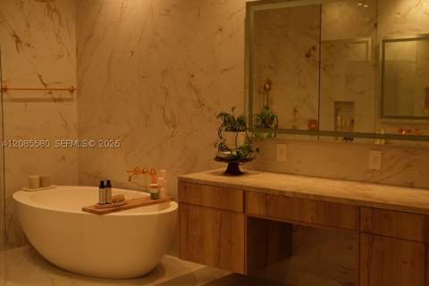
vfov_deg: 27.0
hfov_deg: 39.6
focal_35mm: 50
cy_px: 143
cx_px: 214
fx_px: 596
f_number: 2
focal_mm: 50
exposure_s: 1/6
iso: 64
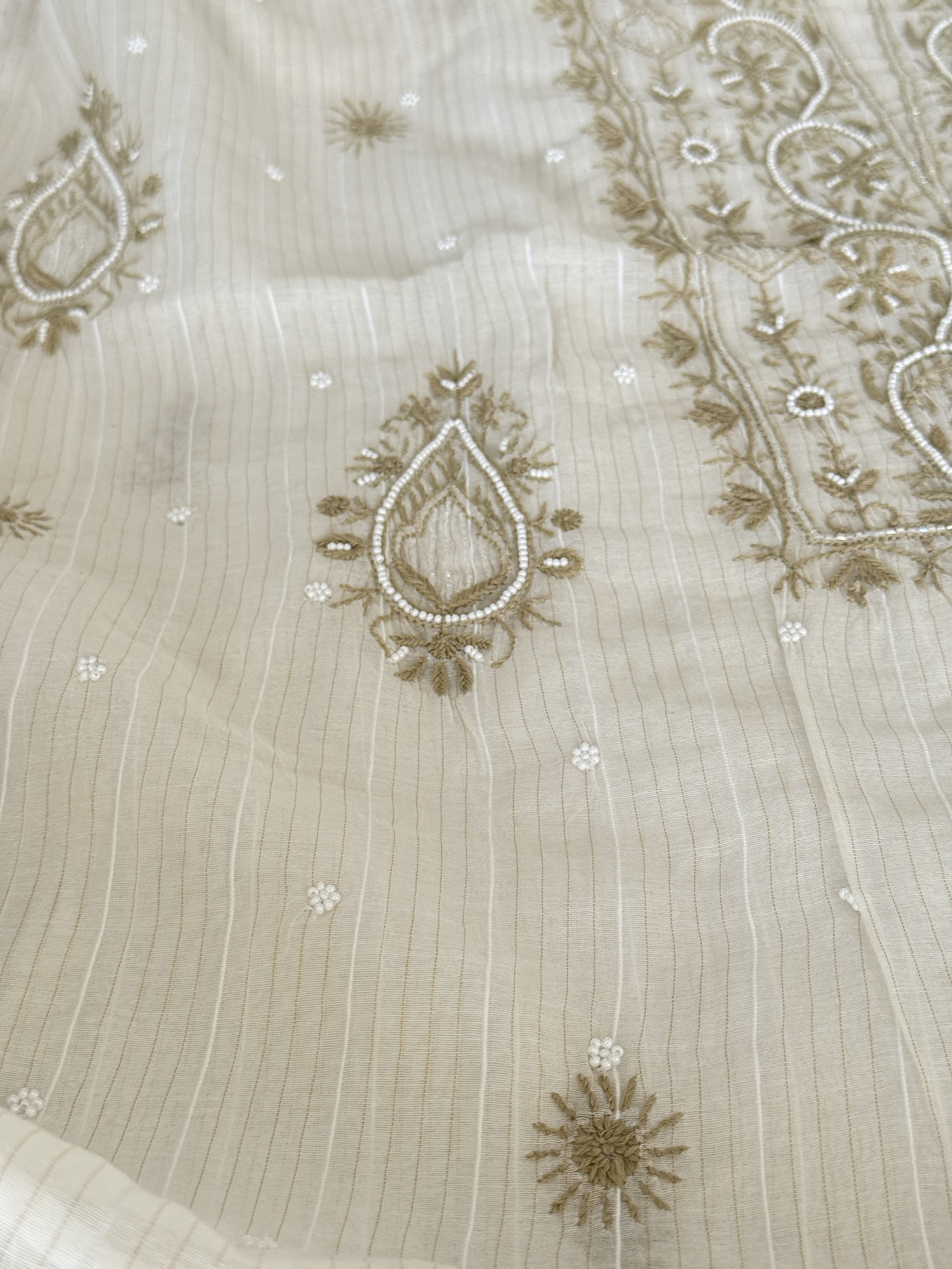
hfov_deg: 30.3
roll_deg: +5.9
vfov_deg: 39.7
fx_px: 1760
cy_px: 634
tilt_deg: -43.9
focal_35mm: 48
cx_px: 476
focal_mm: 6.76
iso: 160
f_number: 1.78
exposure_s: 1/60
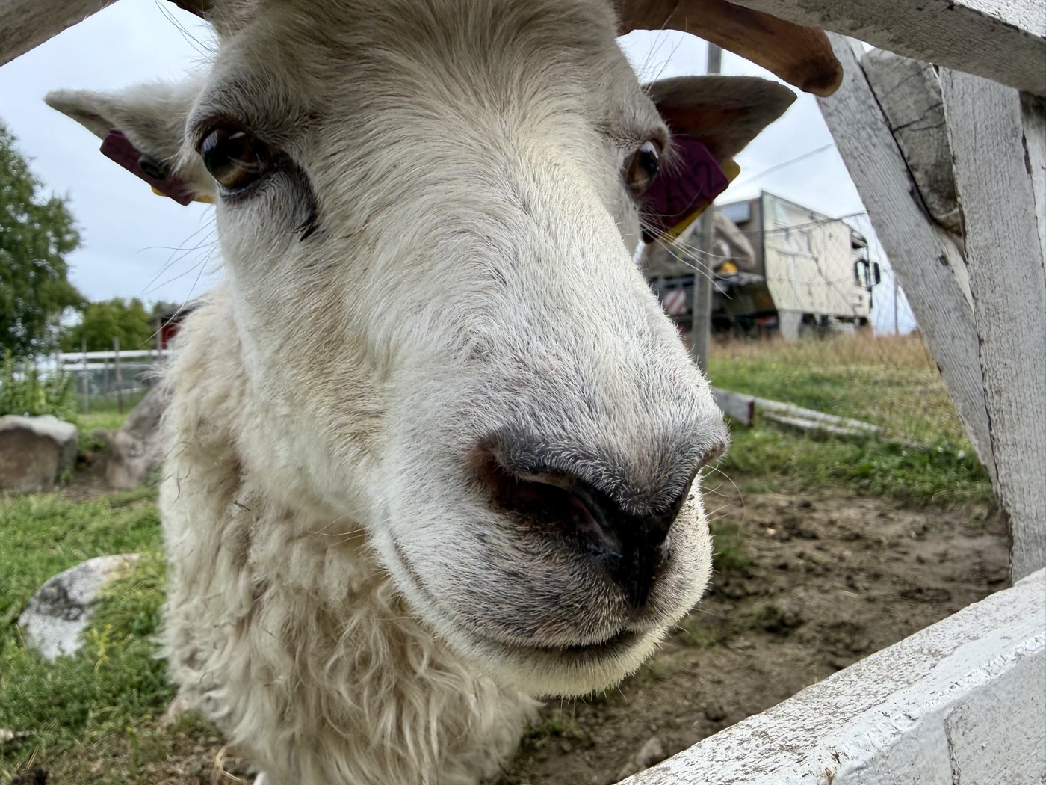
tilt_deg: +0.8
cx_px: 523
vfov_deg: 56.8
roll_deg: +1.8
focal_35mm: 24
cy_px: 392
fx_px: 725
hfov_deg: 71.6
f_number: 2.2
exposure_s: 1/583
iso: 40
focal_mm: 2.22
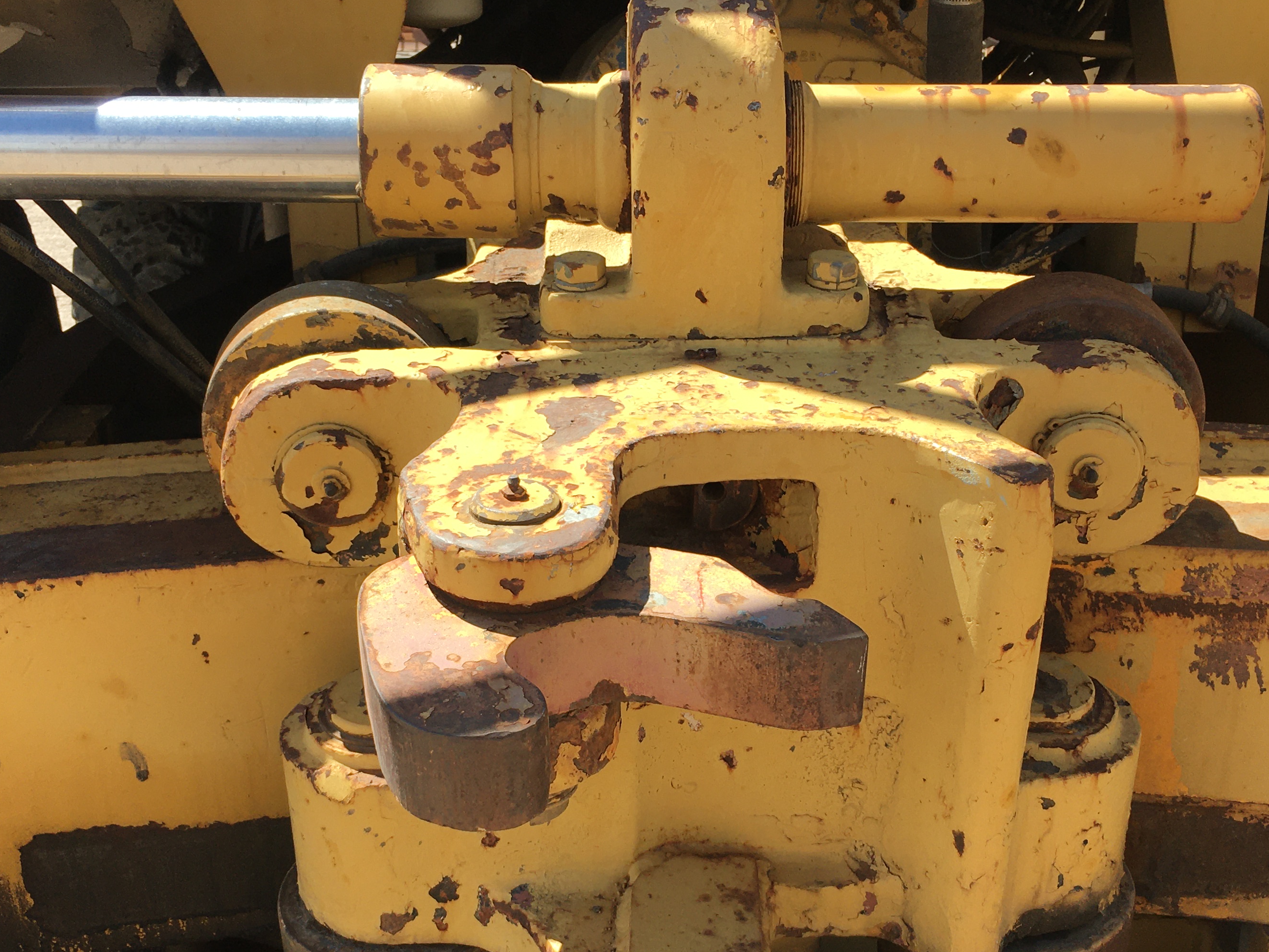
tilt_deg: -18.2
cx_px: 635
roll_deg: -2.4
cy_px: 585
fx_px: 1613
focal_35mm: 44
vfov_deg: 32.7
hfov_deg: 42.9
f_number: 2.2
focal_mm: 4.15
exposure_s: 1/732
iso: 25
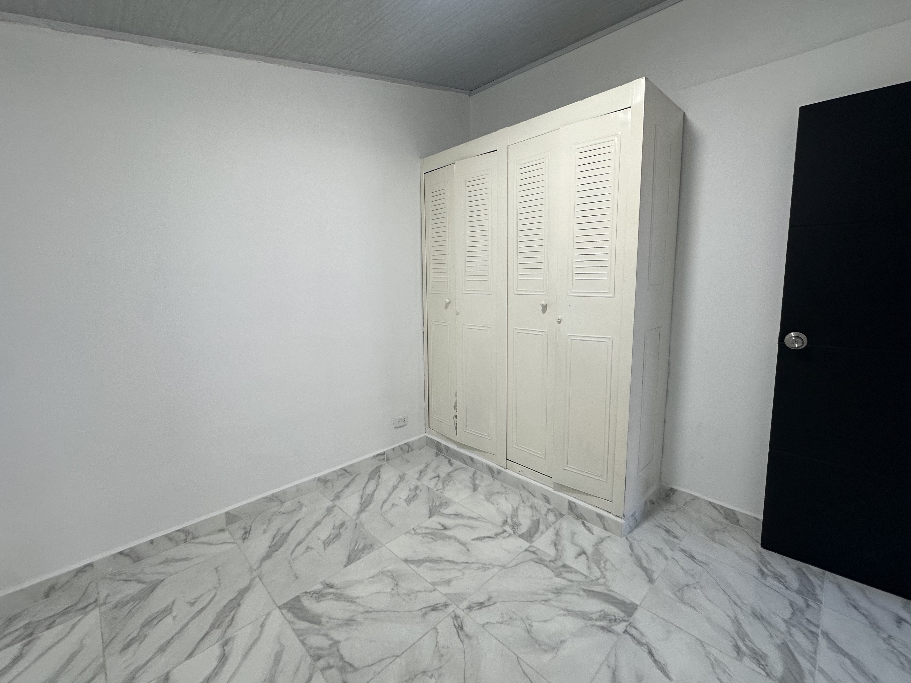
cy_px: 328
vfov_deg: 81.7
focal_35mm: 15
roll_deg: -0.4
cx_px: 452
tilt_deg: -6.2
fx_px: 395
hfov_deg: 98.2
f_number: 2.2
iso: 100
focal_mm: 2.22
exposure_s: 1/120
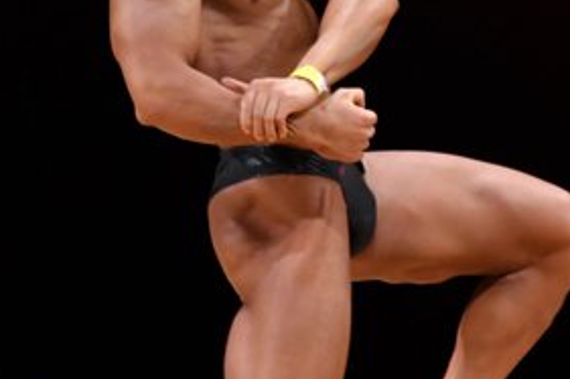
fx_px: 13070
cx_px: 319
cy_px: 53
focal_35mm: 826
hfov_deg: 2.5
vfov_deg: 1.7
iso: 3200
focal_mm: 200
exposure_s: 1/400
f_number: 5.6
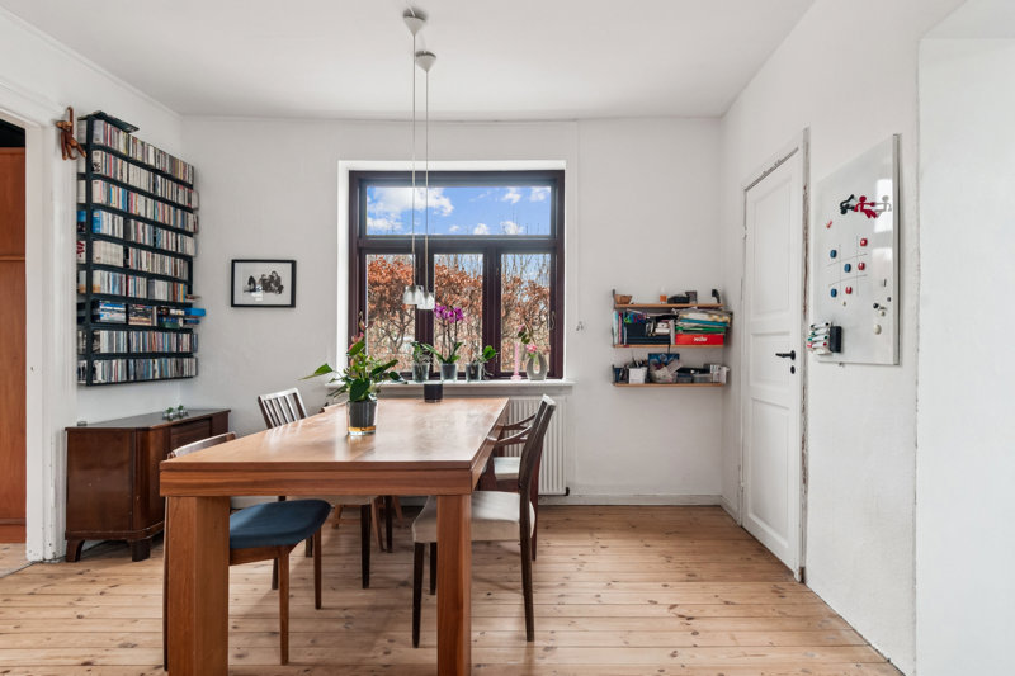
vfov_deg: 67.4
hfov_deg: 90.0
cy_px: 338
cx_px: 508
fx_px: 507
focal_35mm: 18
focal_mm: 12
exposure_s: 1/1.67
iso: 200
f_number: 10
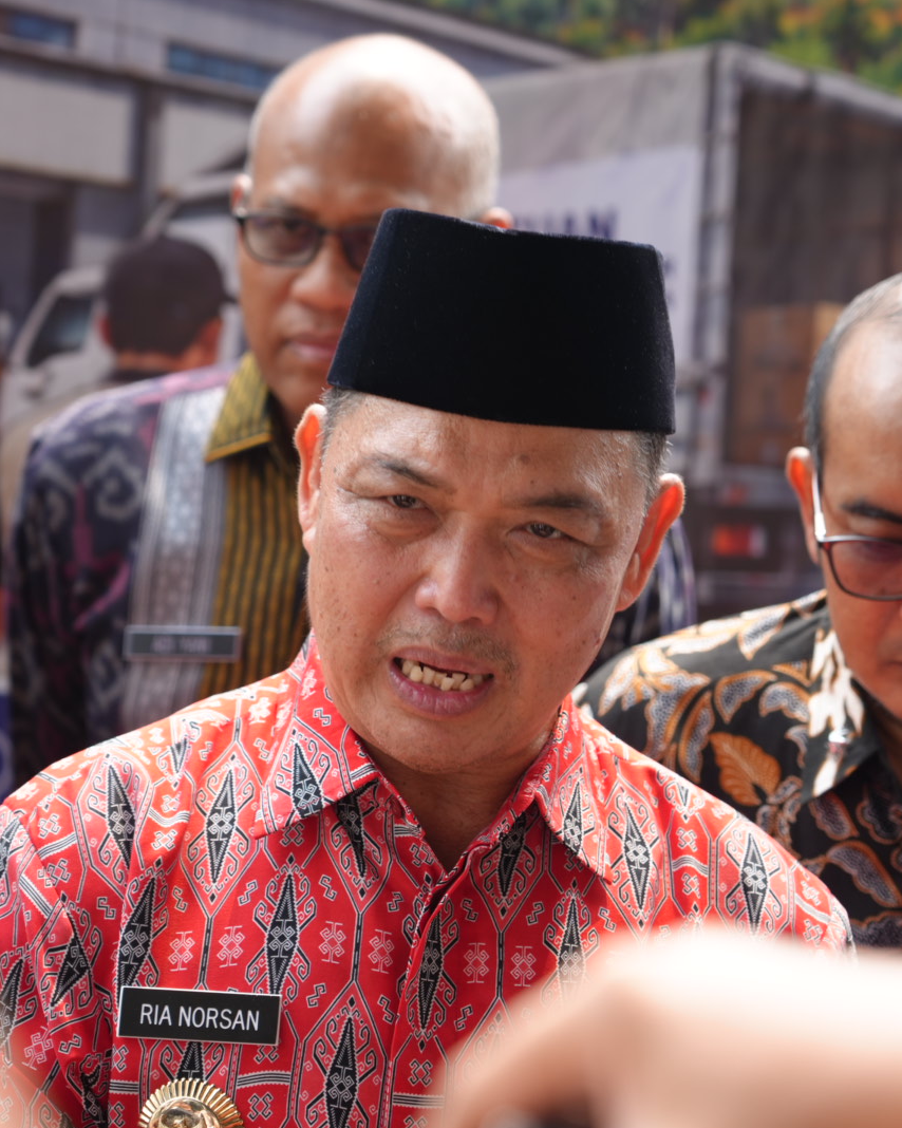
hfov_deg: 14.3
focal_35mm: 108
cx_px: 513
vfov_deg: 17.8
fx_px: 3605
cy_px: 565
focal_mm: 76
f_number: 4.5
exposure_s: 1/250
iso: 250
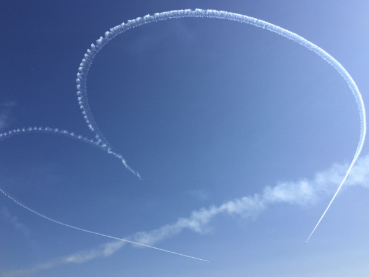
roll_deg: -3.0
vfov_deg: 45.4
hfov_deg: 58.3
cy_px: 138
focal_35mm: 31
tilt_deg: +31.9
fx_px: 330
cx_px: 174
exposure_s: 1/3968
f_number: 2.2
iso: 32
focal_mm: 4.15
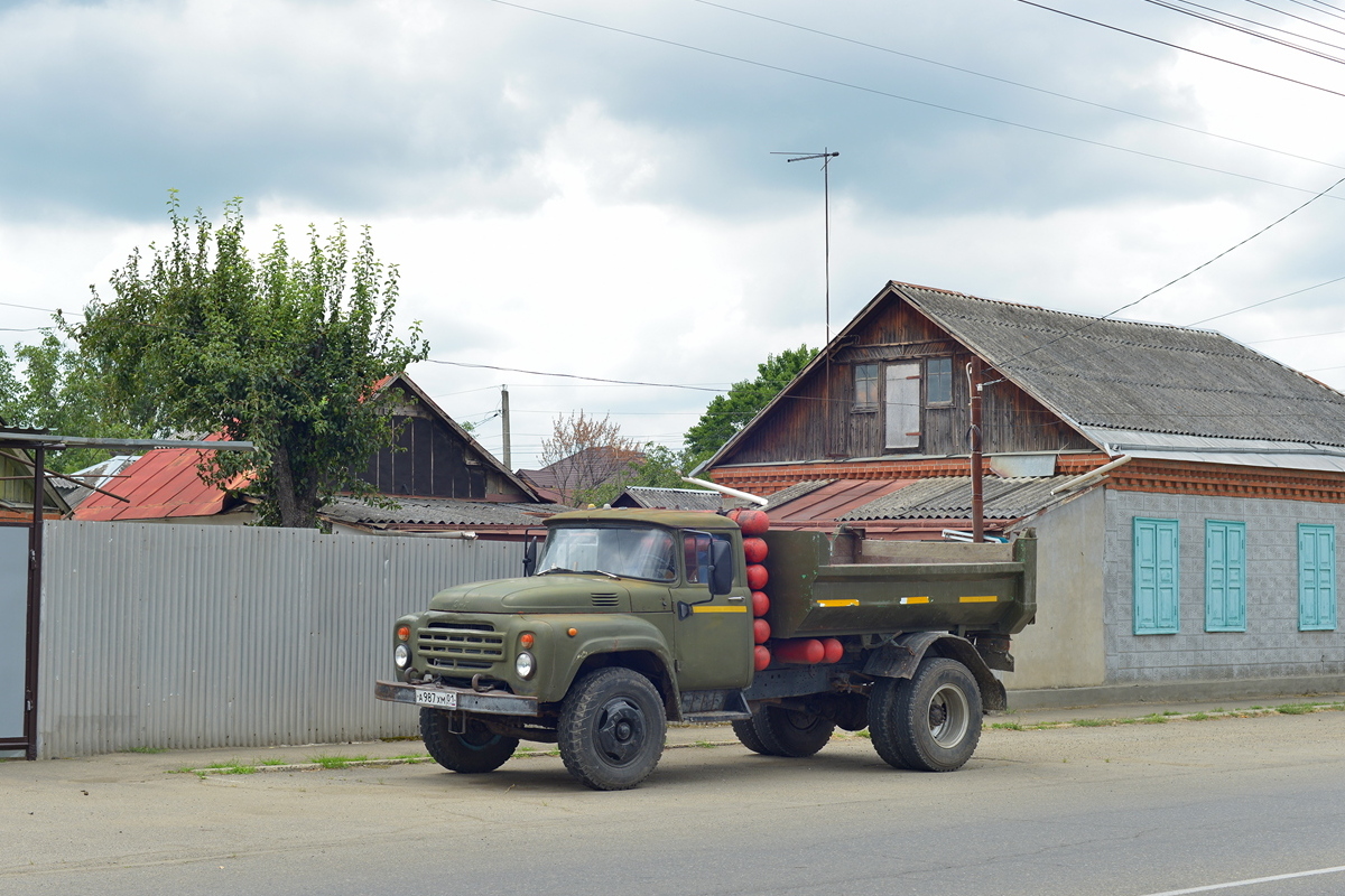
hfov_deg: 39.6
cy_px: 448
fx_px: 1868
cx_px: 672
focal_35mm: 50
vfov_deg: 27.0
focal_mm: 50
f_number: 6.3
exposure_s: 1/320
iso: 200
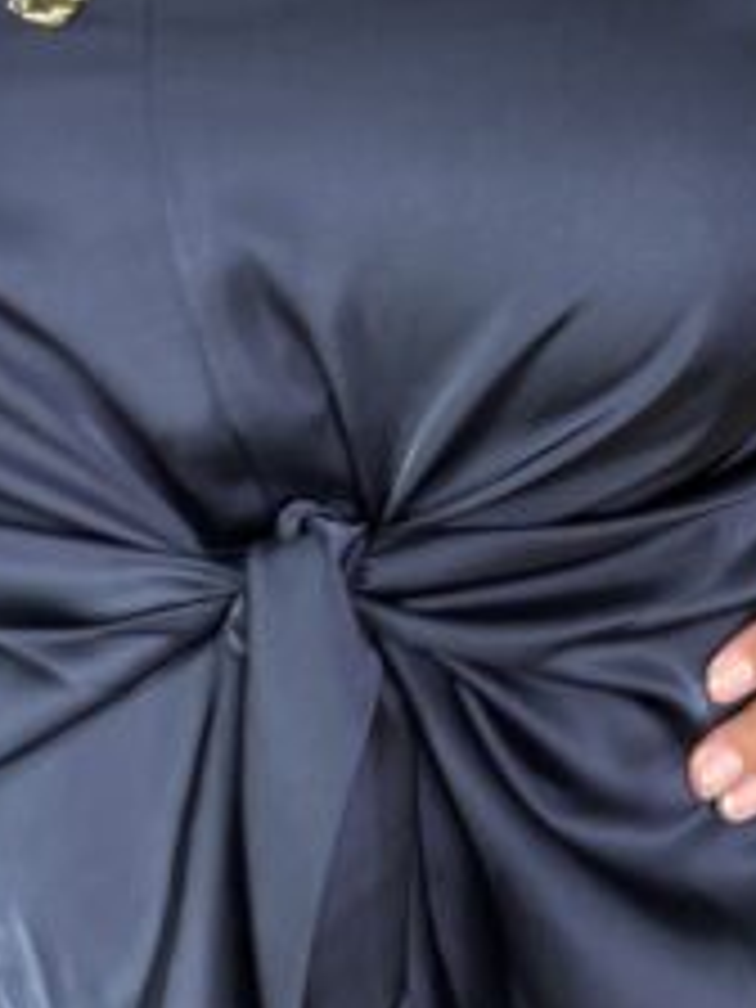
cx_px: 706
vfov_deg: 33.6
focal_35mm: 57
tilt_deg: -25.8
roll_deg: +2.7
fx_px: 1660
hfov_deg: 24.8
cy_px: 389
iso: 125
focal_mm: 6.76
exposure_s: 1/50
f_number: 1.78
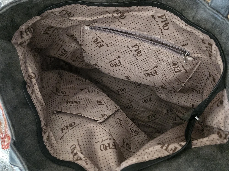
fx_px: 152
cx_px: 114
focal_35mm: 23
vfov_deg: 58.9
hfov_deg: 73.9
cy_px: 86
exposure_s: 1/50.3
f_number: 1.7
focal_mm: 6.3
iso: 1600
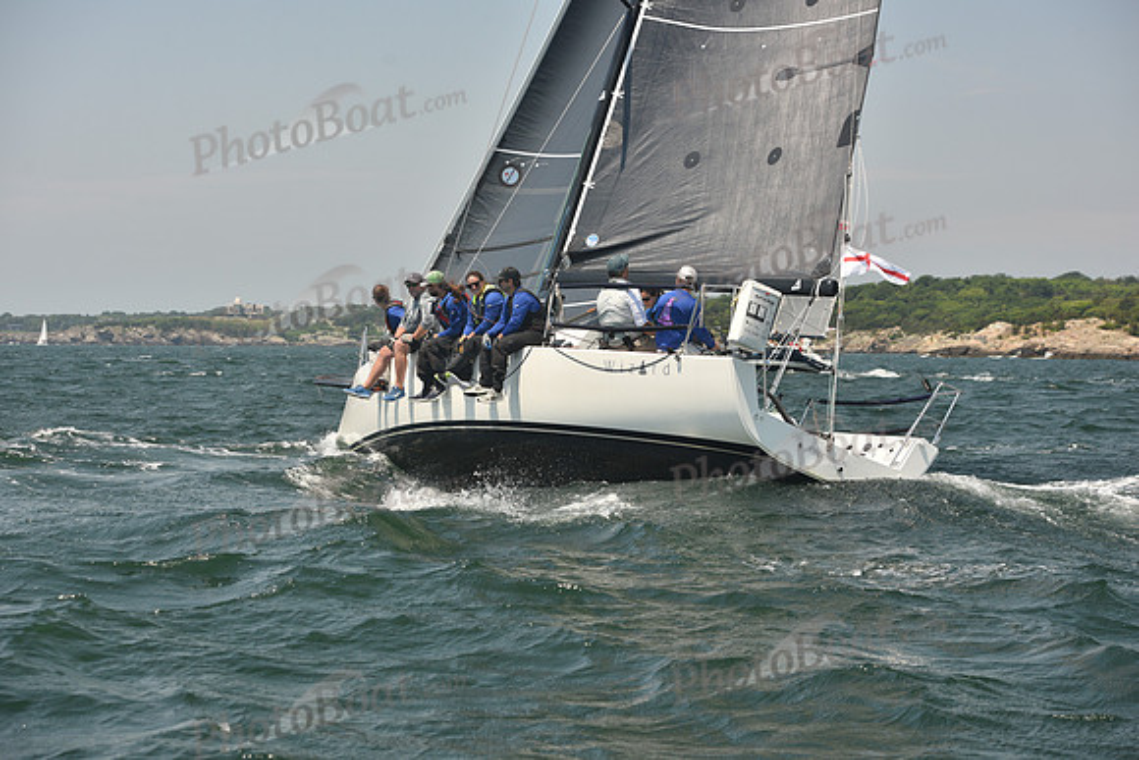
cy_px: 380
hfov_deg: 28.8
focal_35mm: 70
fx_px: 2215
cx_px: 570
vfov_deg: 19.5
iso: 250
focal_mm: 70
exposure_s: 1/640
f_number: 5.6
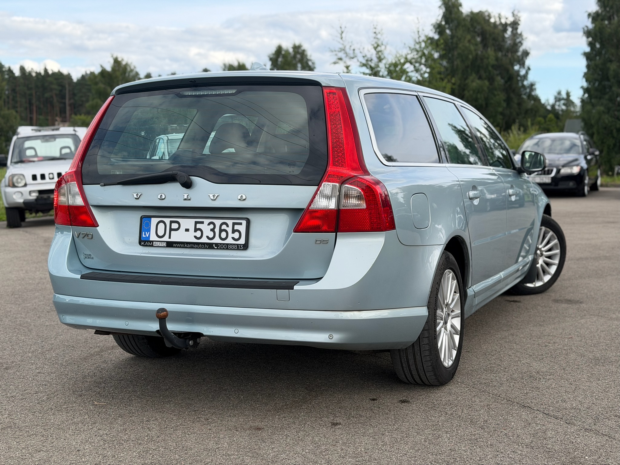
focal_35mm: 48
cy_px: 232
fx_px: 860
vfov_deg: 30.3
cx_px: 310
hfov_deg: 39.7
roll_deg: +0.4
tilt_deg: -6.1
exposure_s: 1/2033
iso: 64
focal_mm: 6.76
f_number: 1.78
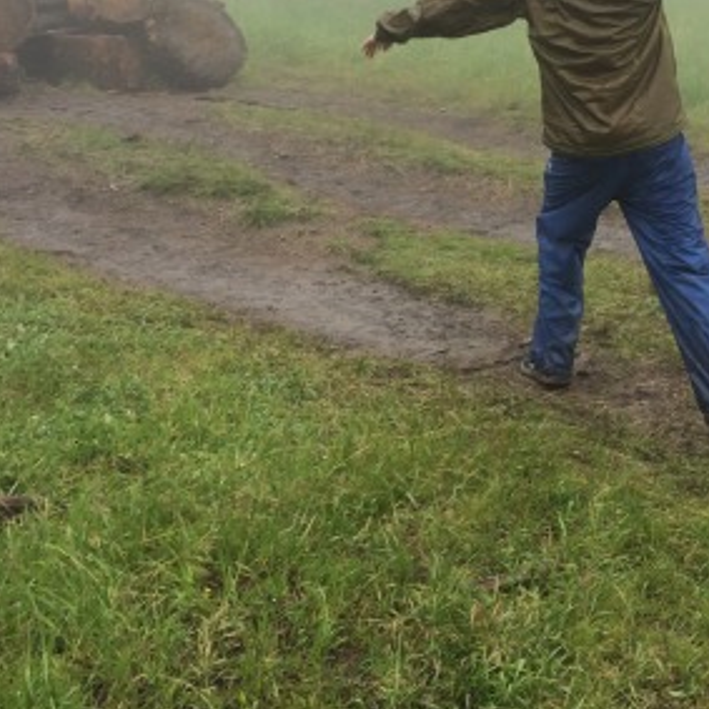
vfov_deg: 29.0
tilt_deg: -9.2
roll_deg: +4.0
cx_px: 549
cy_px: 158
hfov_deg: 29.0
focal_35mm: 58
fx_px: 1344
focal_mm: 4.15
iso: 32
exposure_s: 1/161
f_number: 2.2
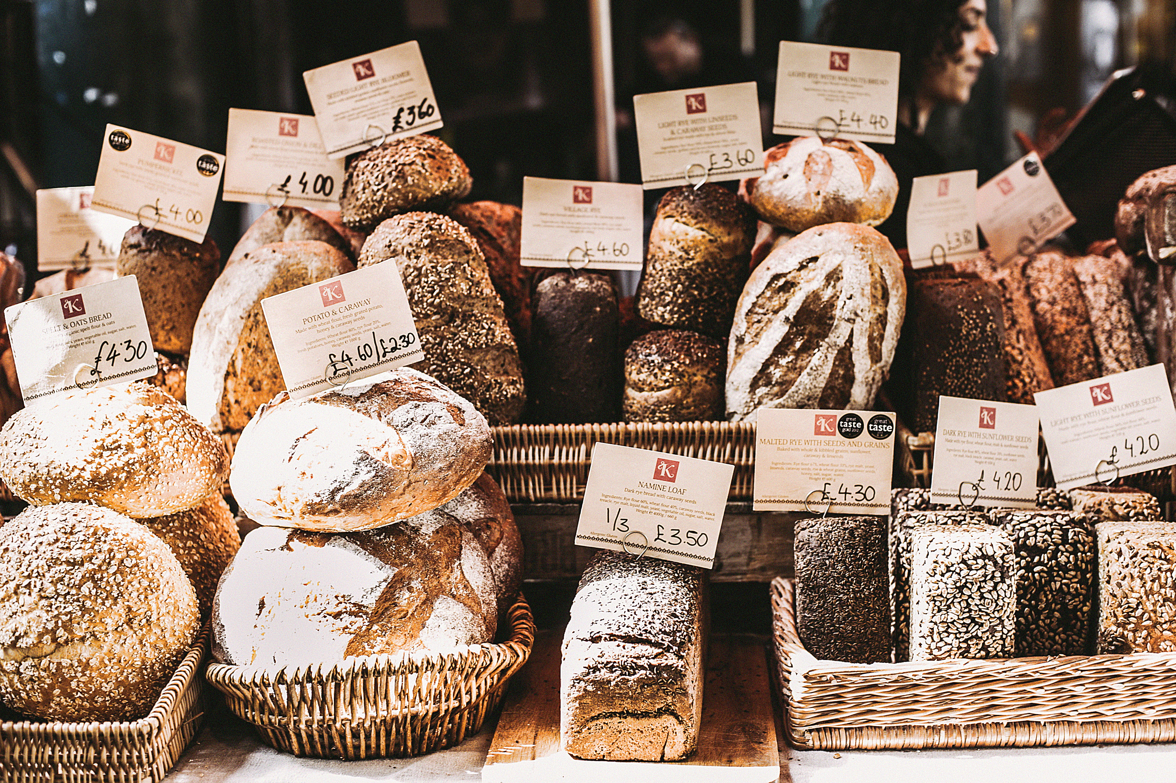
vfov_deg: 27.0
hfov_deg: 39.6
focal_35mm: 50
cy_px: 392
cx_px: 588
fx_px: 1632
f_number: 3.3
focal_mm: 50
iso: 560
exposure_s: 1/125
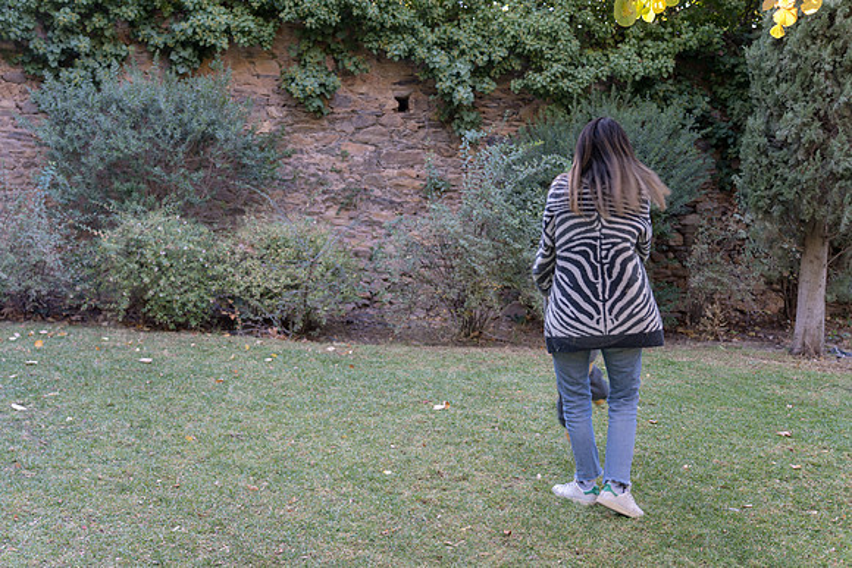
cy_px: 284
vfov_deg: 33.4
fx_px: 947
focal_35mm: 40
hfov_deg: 48.4
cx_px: 426
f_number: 4
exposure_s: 1/125
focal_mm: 40
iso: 320
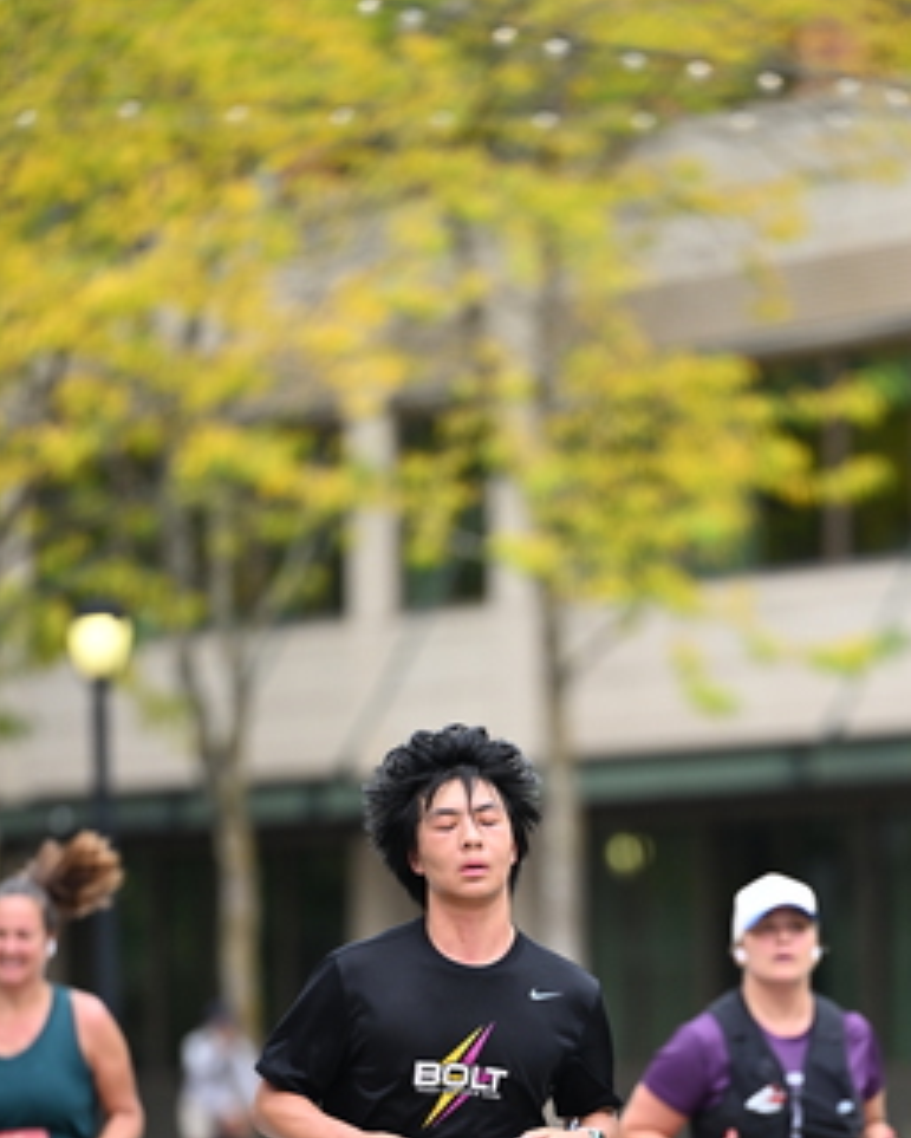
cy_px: 950
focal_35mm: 322
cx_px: 622
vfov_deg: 6.0
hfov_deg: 4.8
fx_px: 10847
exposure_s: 1/1600
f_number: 2.8
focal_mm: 200
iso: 640
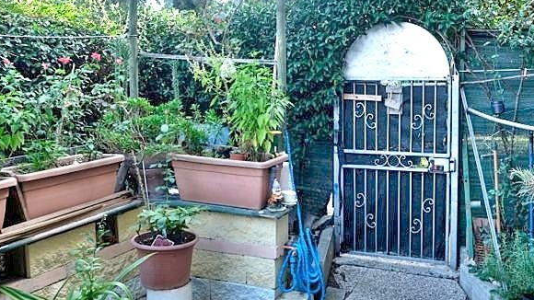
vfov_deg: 30.3
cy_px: 119
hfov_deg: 51.0
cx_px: 340
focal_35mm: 39
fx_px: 552
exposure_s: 1/160
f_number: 3.6
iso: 250
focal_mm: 18
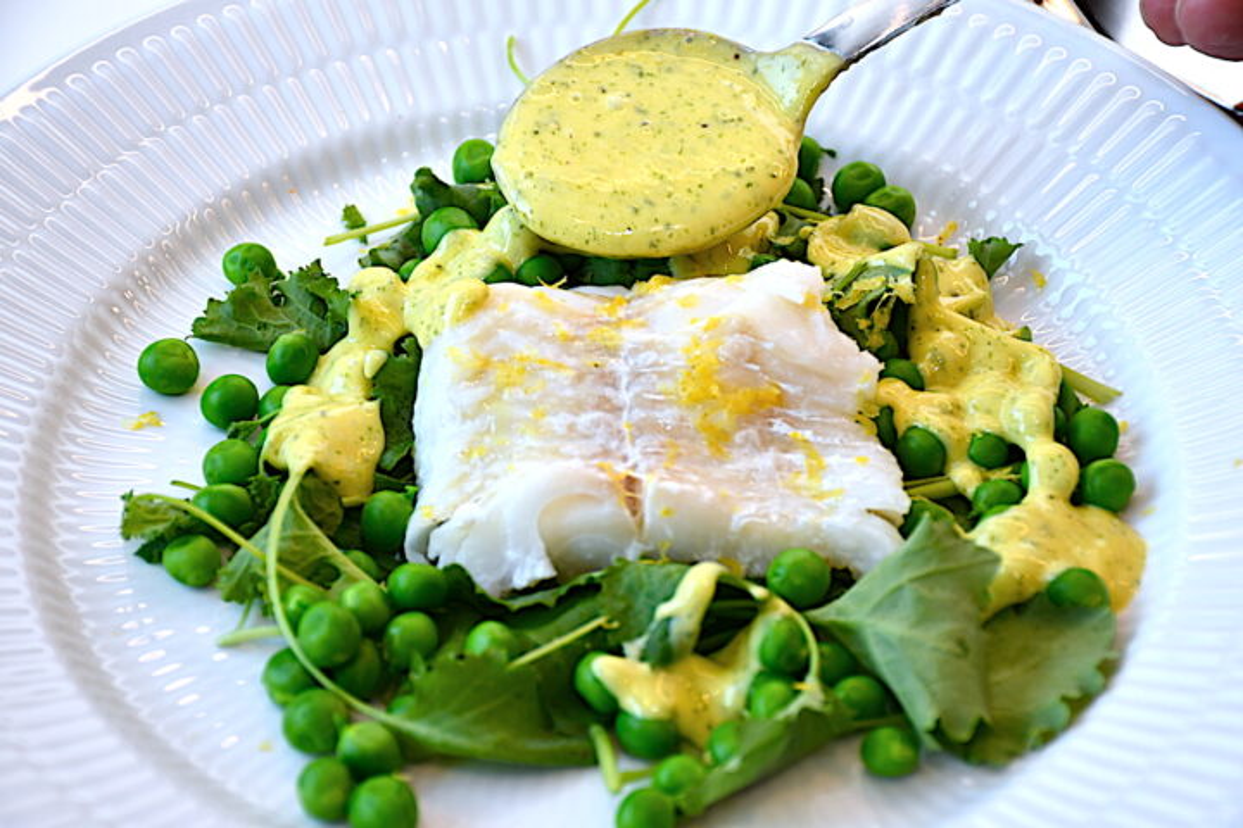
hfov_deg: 21.9
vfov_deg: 14.7
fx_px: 3211
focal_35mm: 93
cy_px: 414
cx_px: 622
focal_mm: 62
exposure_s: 1/100
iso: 200
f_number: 5
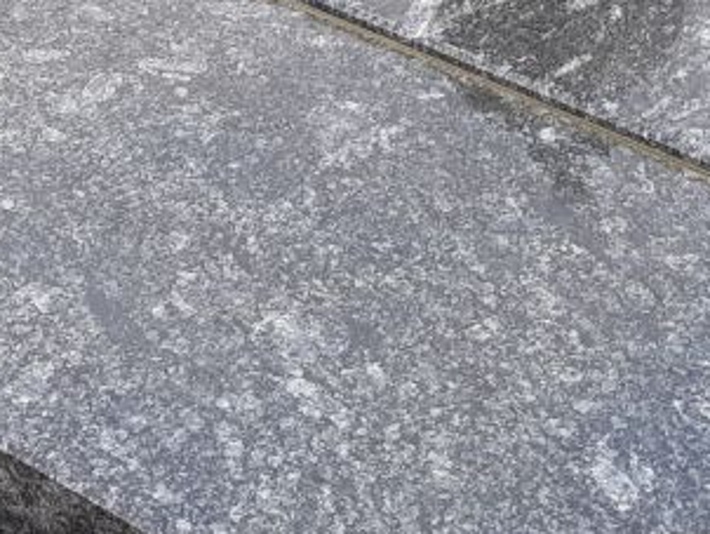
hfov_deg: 16.4
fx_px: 2443
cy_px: -530
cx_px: 581
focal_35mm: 119
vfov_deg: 11.3
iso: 40
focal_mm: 3.92
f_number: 1.7
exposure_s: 1/270
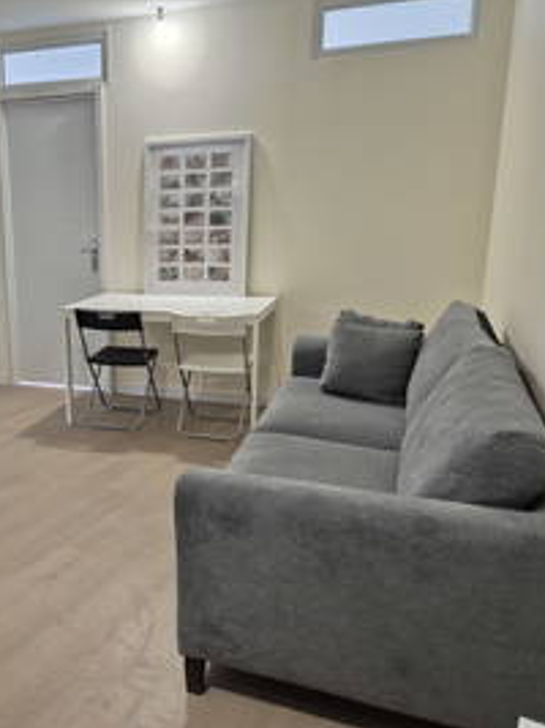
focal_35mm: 31
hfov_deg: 43.4
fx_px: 651
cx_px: 112
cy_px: 363
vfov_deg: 58.4
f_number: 1.8
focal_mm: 5.4
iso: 250
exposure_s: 1/60
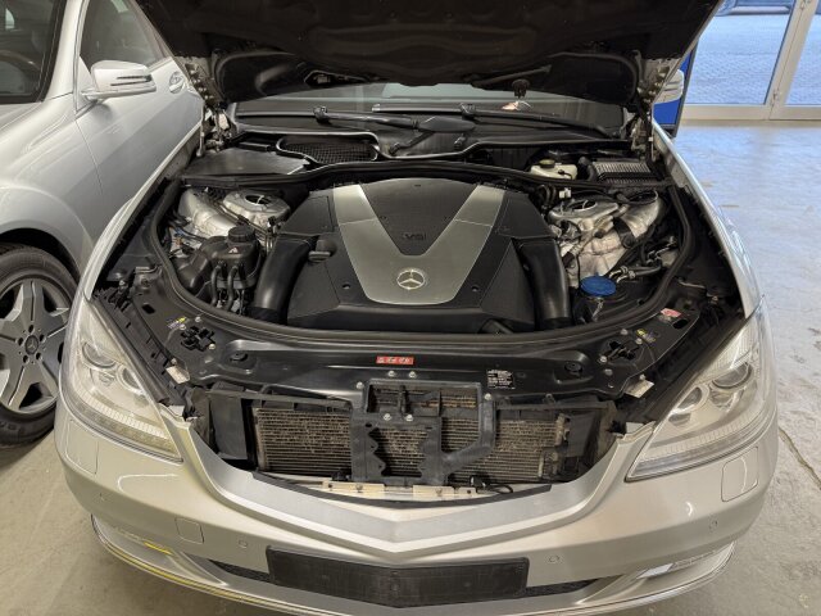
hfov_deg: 71.6
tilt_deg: -29.3
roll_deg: -0.4
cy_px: 308
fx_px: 569
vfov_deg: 56.8
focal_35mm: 24
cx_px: 410
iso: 200
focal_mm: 6.76
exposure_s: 1/50
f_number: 1.78
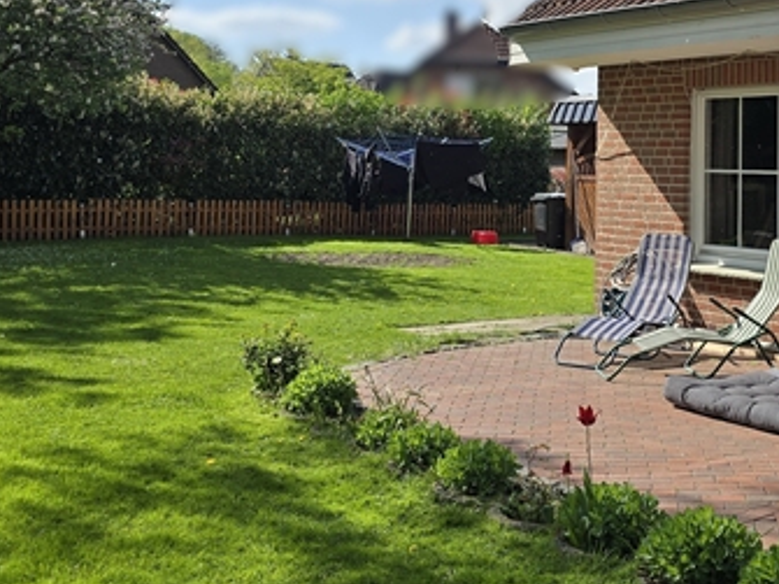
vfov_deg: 25.9
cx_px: 574
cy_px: 86
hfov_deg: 34.3
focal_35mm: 55
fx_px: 1237
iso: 12
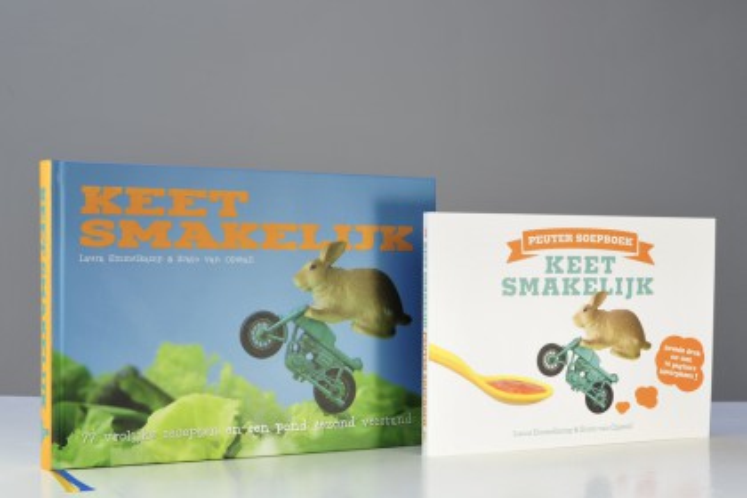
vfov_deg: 27.0
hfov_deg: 39.6
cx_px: 374
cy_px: 249
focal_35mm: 50
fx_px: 1037
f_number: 16
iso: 200
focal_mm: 50
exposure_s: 1/13
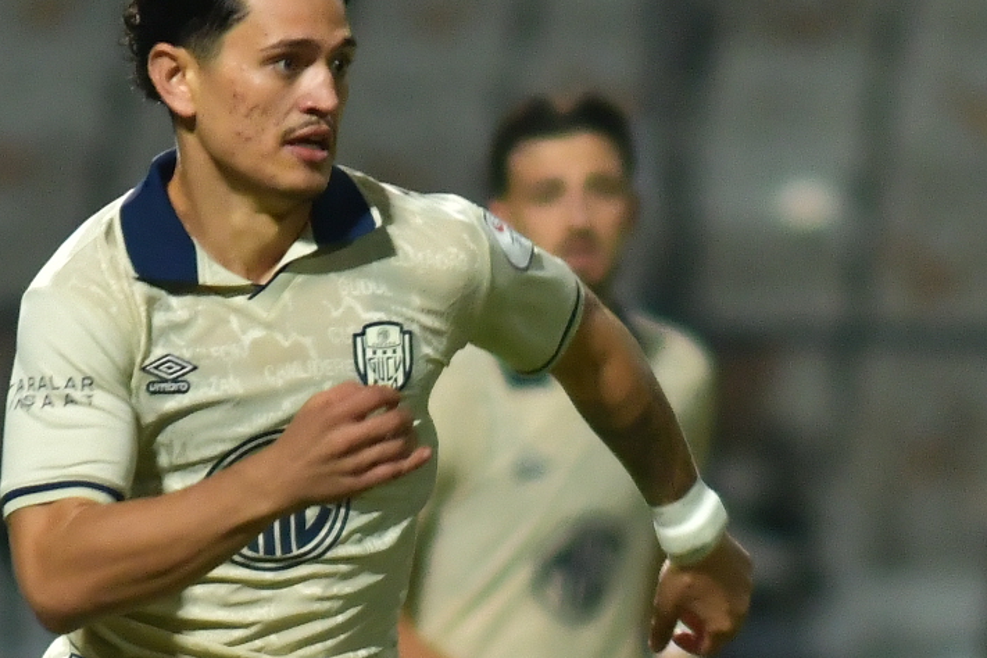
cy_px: 754
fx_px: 47729
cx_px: 501
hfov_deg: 1.2
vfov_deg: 0.8
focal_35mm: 1741
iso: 1000
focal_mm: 300
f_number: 4
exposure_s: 1/1000
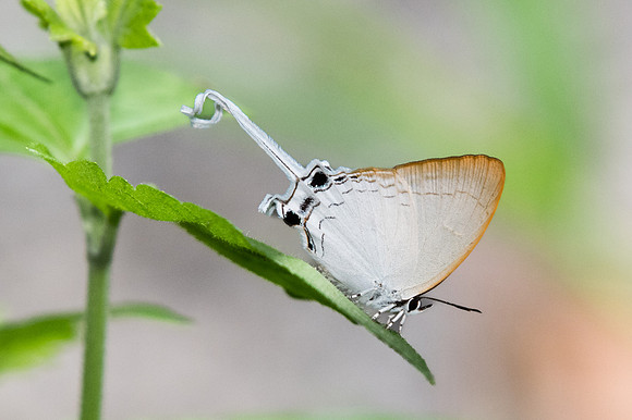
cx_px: 391
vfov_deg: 1.8
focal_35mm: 749
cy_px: 250
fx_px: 13149
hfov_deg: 2.8
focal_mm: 320
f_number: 7.1
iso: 1000
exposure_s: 1/320
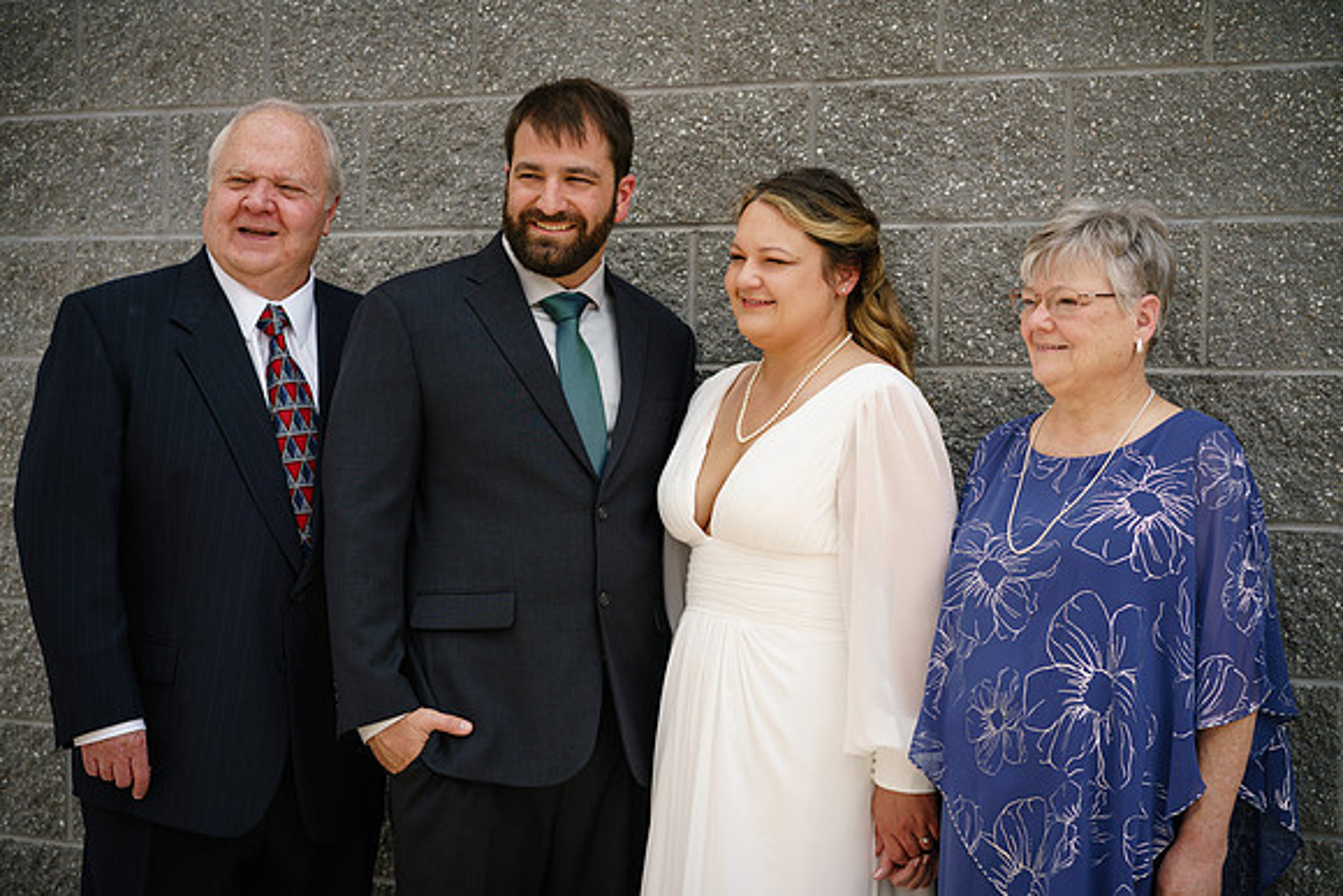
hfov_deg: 23.9
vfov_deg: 16.1
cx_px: 672
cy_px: 448
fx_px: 3172
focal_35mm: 85
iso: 100
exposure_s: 1/640
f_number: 4.5
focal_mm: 85
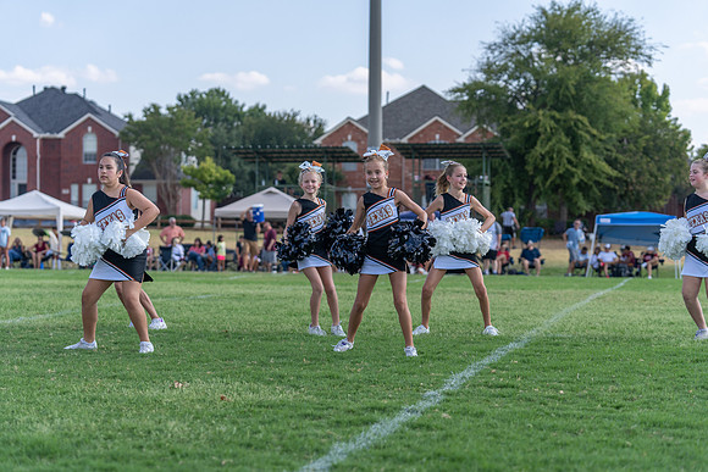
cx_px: 354
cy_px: 236
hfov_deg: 23.4
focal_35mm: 87
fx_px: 1711
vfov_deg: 15.7
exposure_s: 1/1000
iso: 125
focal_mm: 87
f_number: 3.5
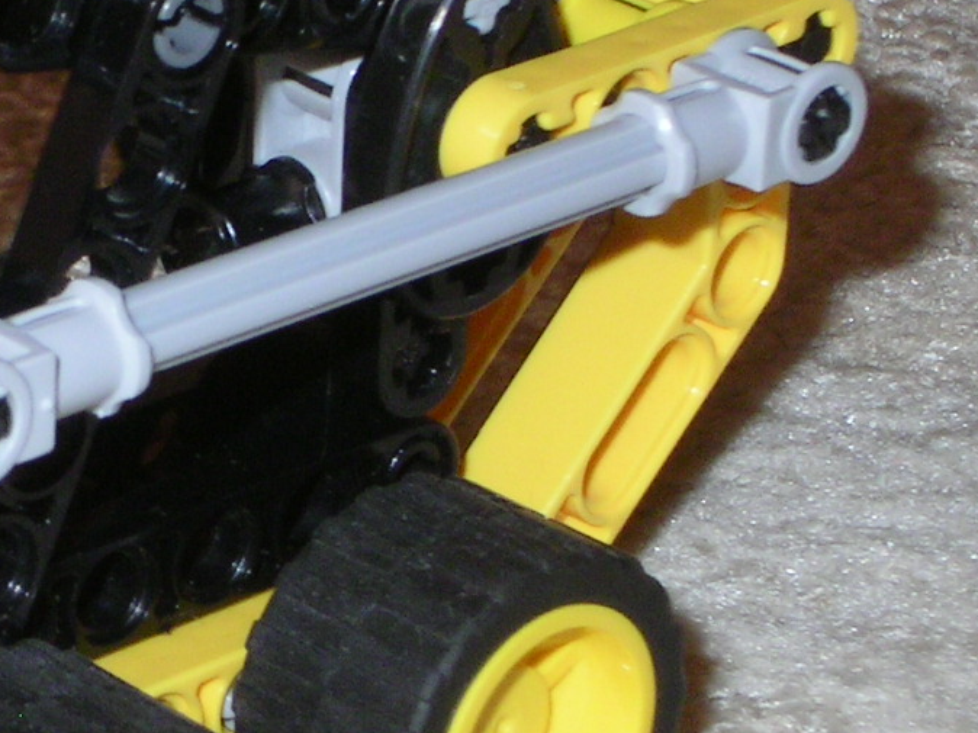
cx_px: -80
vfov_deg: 7.8
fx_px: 5366
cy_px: 408
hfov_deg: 10.3
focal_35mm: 190
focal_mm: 12.5
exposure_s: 1/67.1
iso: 100
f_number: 7
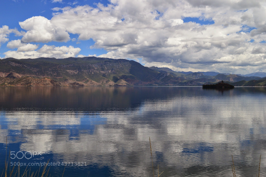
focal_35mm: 39
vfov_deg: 34.2
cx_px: 133
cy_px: 88
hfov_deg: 49.6
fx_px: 288
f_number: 11
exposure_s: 1/500
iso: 360
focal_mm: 26
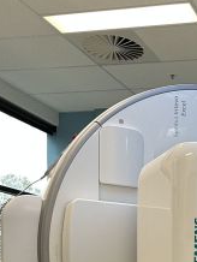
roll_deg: -2.1
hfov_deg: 20.7
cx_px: 243
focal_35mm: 66
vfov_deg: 25.4
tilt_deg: -5.7
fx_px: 500
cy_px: 338
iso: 200
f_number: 1.78
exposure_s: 1/50
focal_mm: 6.86
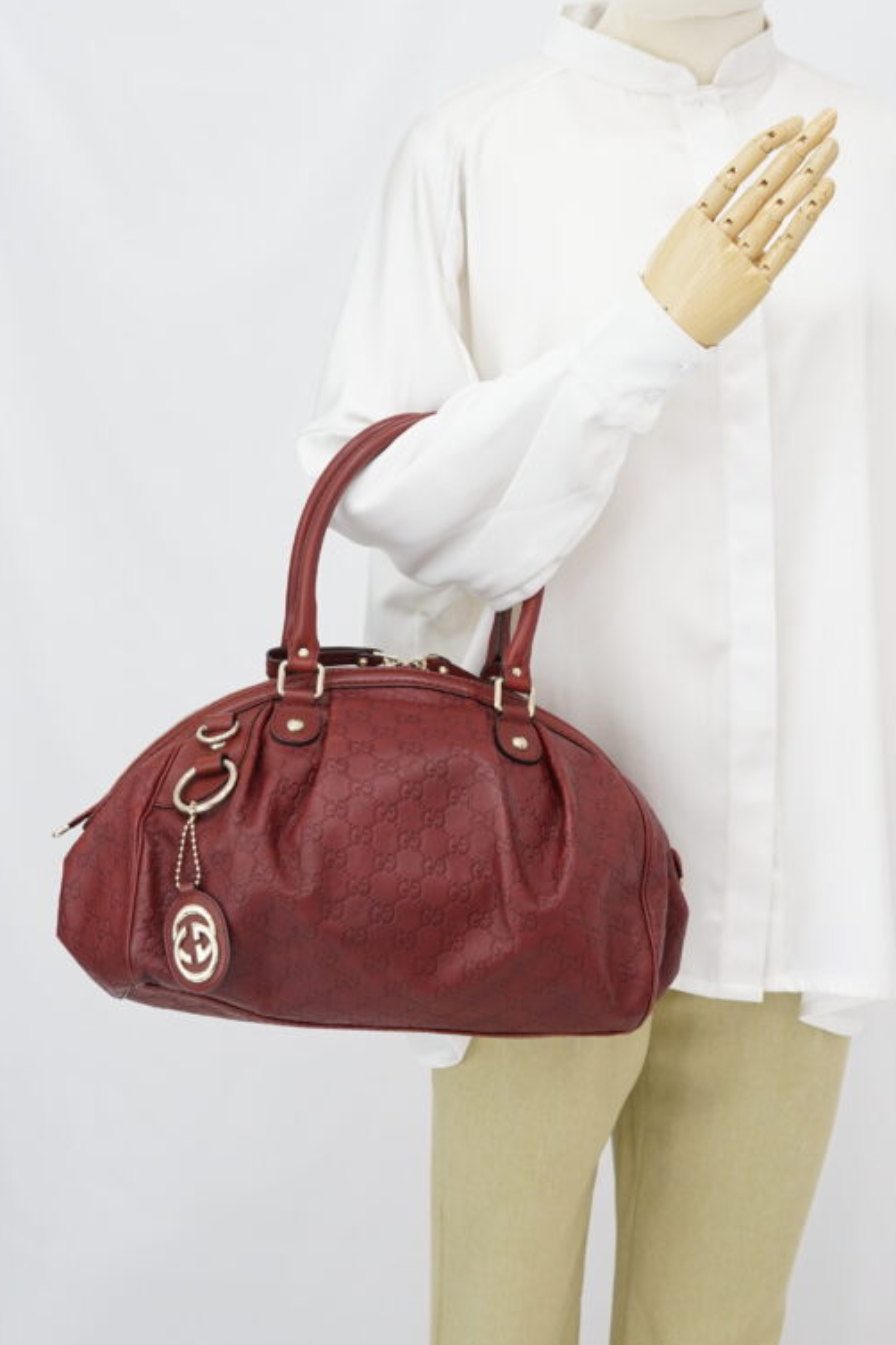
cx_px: 476
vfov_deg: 29.6
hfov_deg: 20.0
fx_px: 2538
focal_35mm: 68
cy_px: 568
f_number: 6.3
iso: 640
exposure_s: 1/8
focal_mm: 50
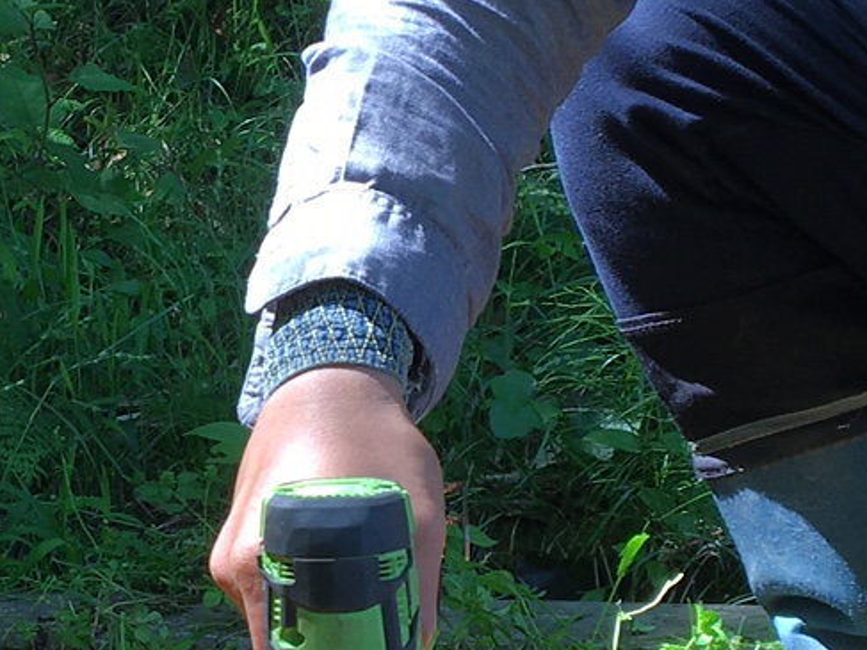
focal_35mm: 120
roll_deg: +4.3
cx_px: 125
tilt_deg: -11.5
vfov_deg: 12.3
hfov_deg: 16.3
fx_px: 3005
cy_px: 415
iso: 25
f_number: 2.2
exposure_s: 1/148
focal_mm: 4.15
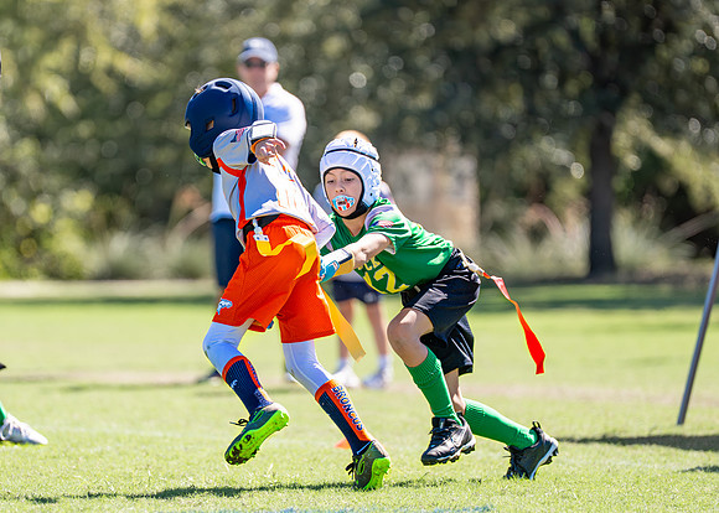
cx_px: 254
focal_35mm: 316
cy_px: 278
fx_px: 6441
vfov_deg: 4.6
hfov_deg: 6.4
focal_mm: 200
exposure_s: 1/2000
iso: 200
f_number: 2.8
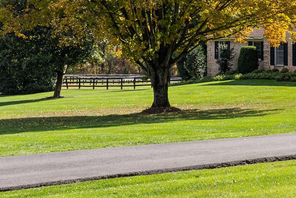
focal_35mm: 106
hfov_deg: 18.0
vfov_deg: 12.6
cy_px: -35
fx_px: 872
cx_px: 381
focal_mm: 38
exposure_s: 1/200
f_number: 9
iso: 200
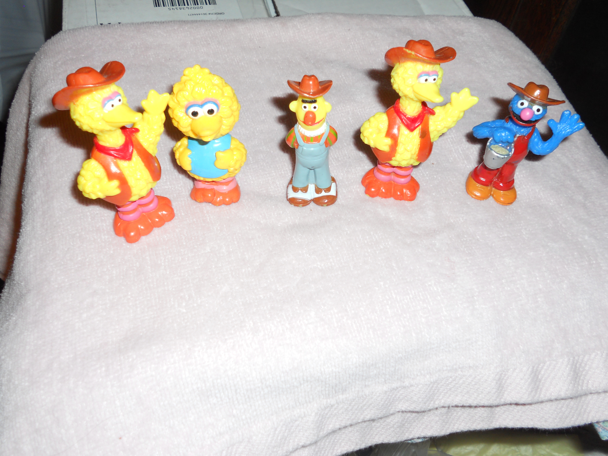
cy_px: 228
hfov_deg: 56.8
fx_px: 562
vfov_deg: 44.2
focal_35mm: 32
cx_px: 304
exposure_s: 1/25
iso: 80
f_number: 3.5
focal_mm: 5.8
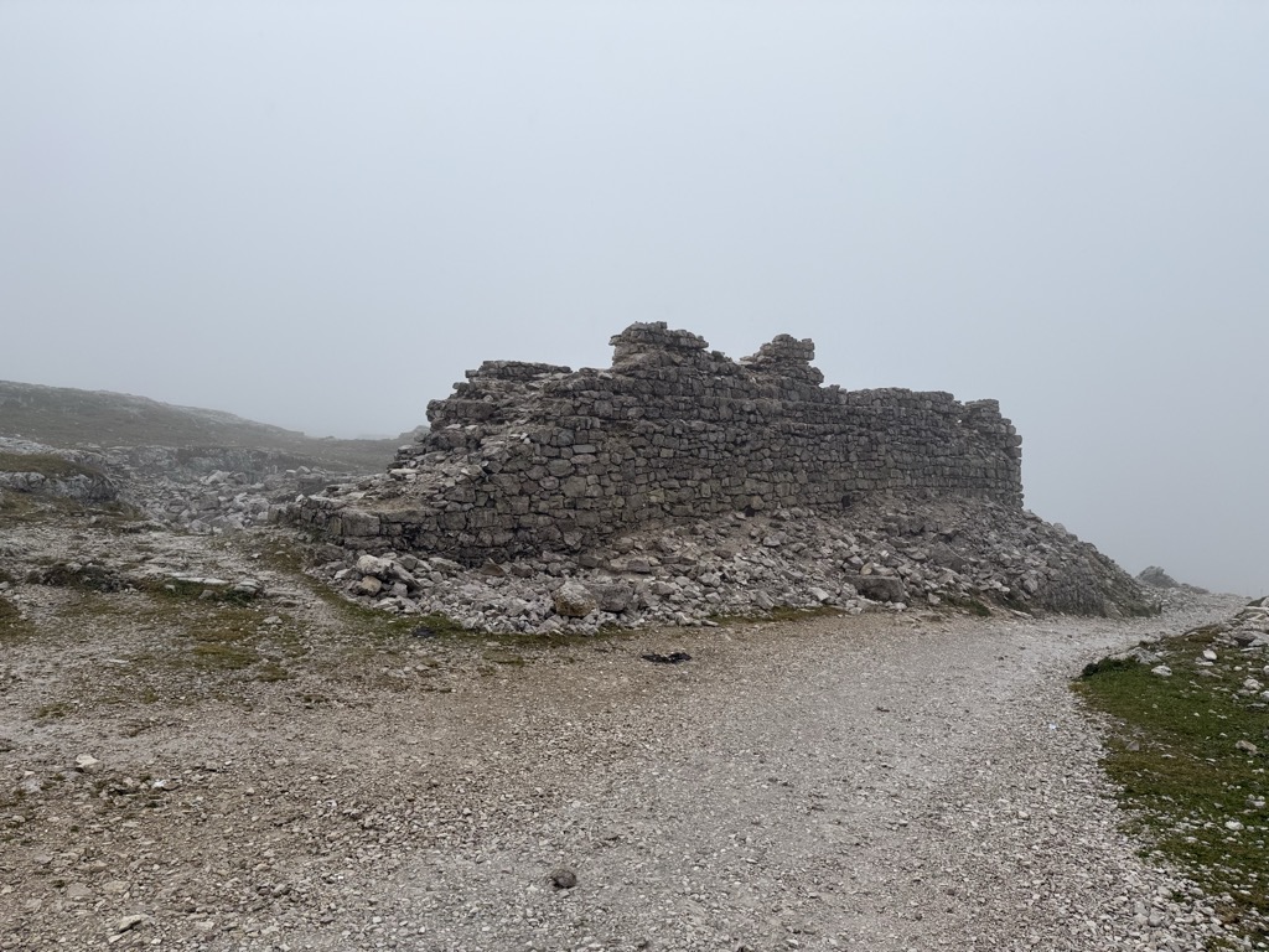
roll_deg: +0.4
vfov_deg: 56.8
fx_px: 880
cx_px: 634
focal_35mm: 24
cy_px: 476
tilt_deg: -2.4
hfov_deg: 71.6
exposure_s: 1/1091
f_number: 1.78
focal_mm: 6.76
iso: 80
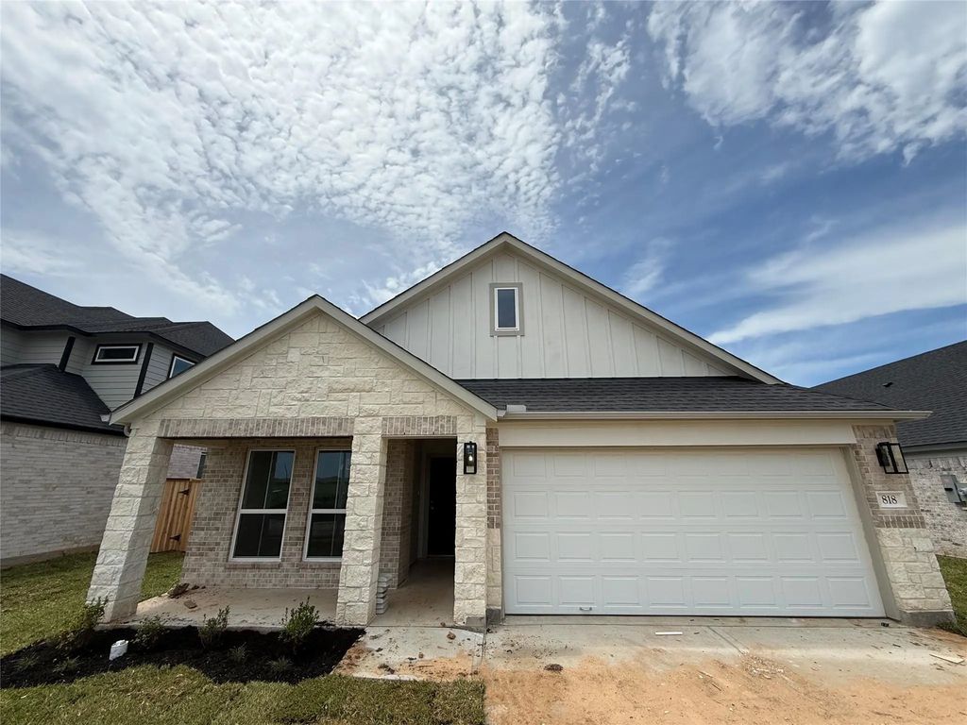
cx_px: 484
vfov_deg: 85.7
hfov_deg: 102.1
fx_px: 391
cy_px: 362
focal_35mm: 14
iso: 50
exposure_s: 1/3663
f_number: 2.2
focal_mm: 2.22
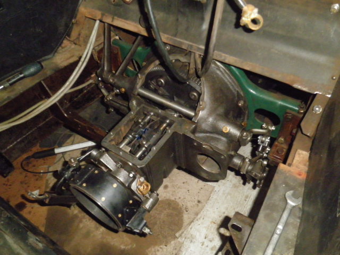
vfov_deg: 45.4
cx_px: 170
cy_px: 128
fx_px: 304
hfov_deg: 58.4
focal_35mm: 31
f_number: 8.2
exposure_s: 1/50
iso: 800
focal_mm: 5.5
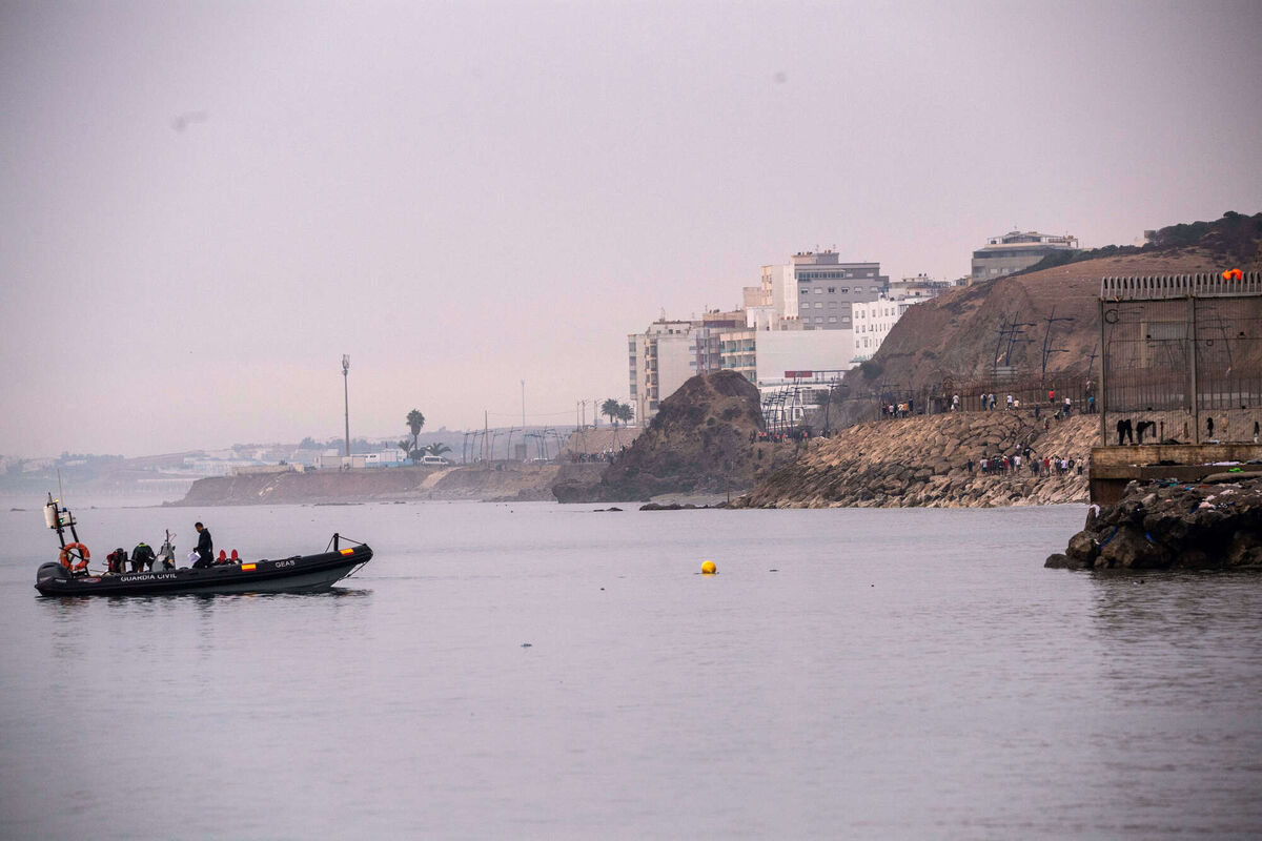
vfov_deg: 5.3
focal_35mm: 260
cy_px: 420
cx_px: 631
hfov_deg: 7.9
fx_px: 9114
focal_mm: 260
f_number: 6.3
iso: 1000
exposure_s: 1/800
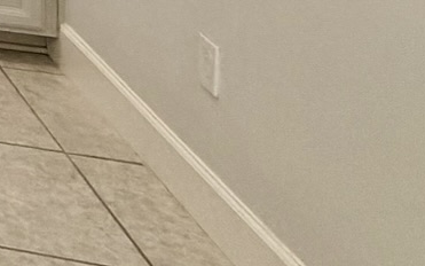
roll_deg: -0.9
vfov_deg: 12.1
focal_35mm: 82
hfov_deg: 13.9
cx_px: -668
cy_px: -413
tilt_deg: -0.4
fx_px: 950
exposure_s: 1/120
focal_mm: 2.22
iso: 125
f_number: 2.2
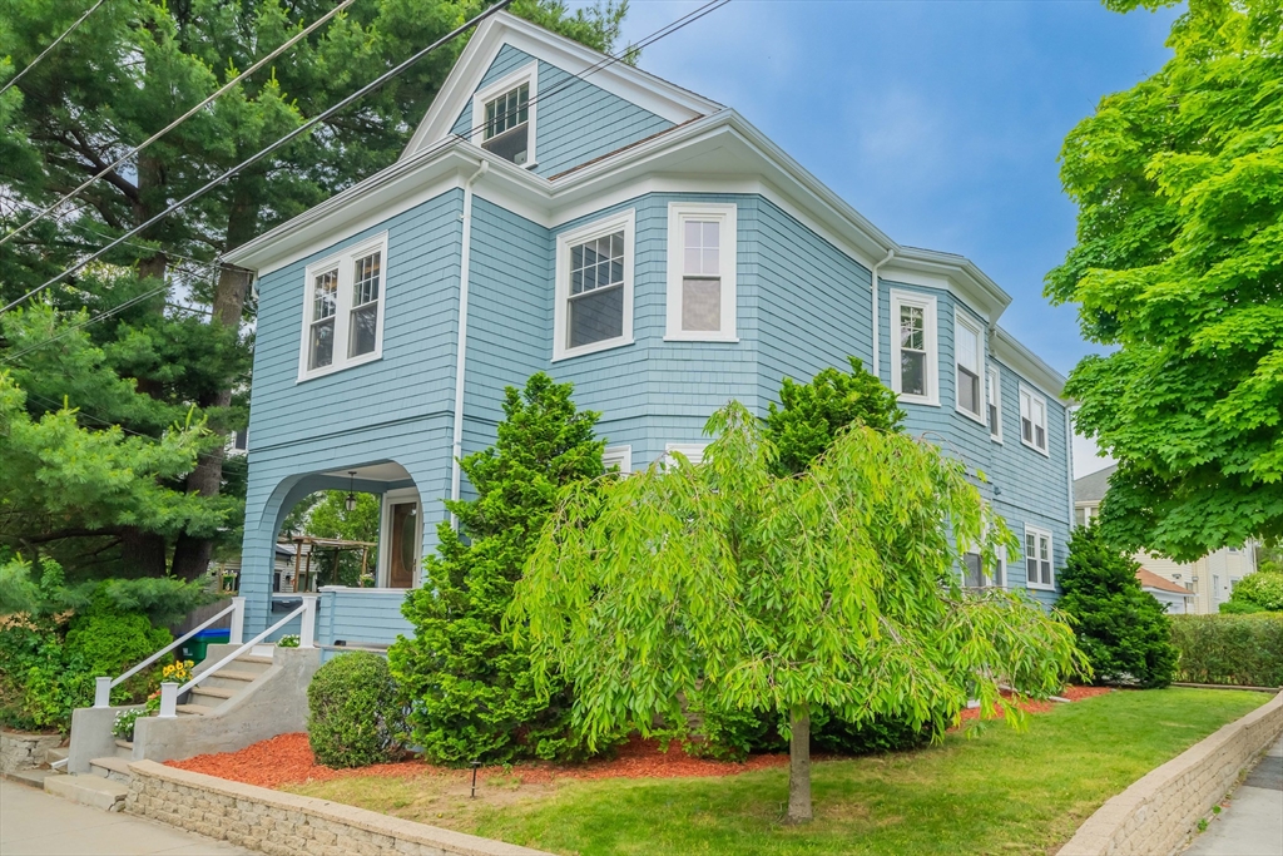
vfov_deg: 53.1
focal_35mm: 24
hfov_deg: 73.7
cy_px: 428
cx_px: 642
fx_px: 855
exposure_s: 1/8000
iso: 800
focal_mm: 24
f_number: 4
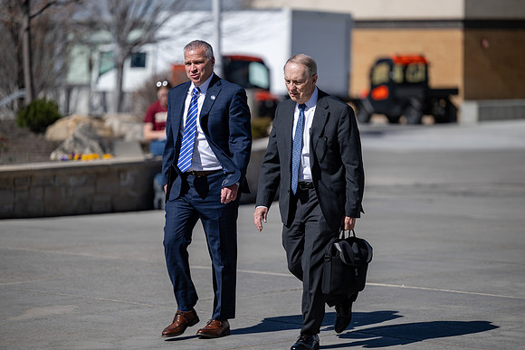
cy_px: 175
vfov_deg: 8.1
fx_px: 2480
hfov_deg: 12.1
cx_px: 262
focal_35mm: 170
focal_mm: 170
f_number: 2.8
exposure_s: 1/3200
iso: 100
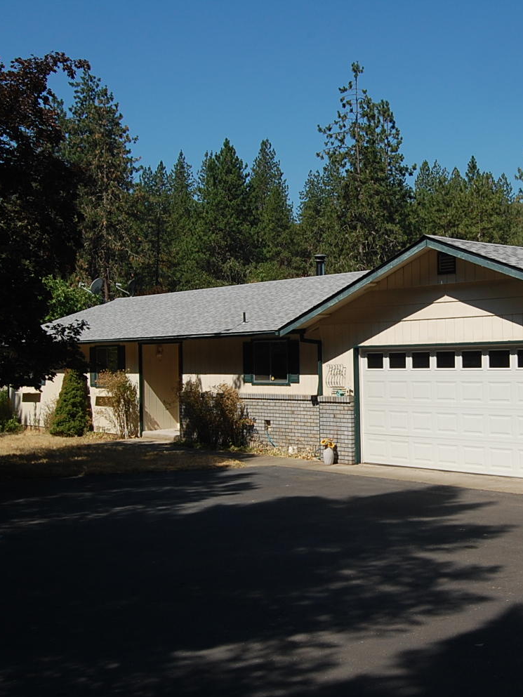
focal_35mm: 48
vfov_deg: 39.7
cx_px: 387
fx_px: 967
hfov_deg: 29.8
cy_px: 350
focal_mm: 22
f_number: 10
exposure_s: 1/250
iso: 200
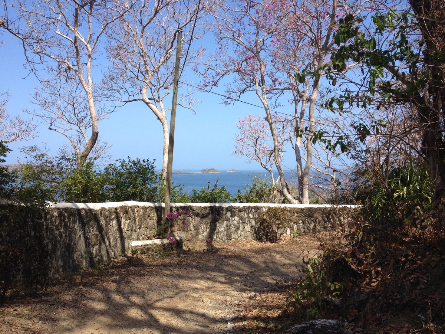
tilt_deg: -2.5
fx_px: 450
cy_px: 167
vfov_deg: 40.7
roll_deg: +0.0
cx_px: 222
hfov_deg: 52.6
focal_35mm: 35
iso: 50
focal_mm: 4.28
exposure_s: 1/1227
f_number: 2.4
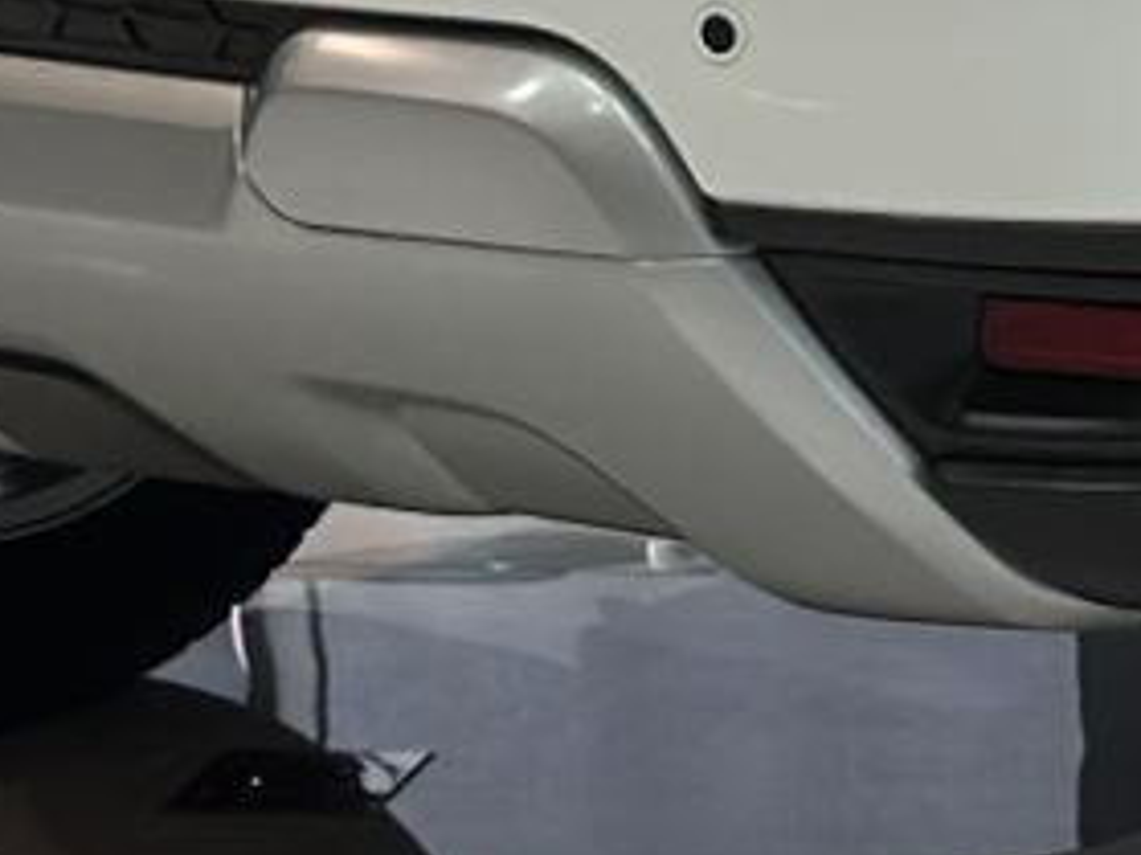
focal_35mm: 330
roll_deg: +0.4
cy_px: -859
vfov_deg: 4.4
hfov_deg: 5.9
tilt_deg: -8.3
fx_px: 10873
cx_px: 2000
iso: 100
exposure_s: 1/120
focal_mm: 6.86
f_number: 1.78
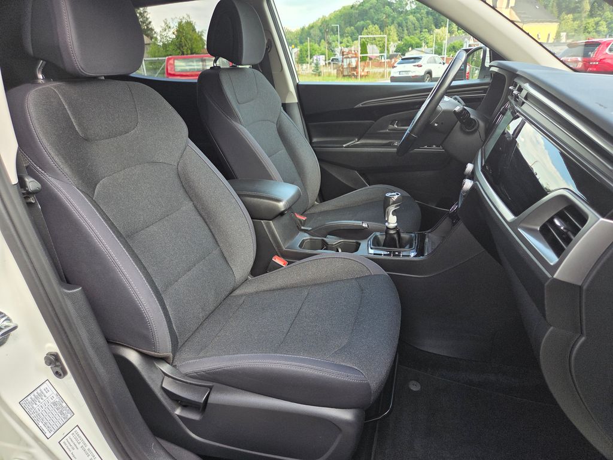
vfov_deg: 58.9
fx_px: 407
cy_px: 230
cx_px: 306
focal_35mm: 23
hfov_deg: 73.9
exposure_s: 1/180
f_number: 1.8
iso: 40
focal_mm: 5.4
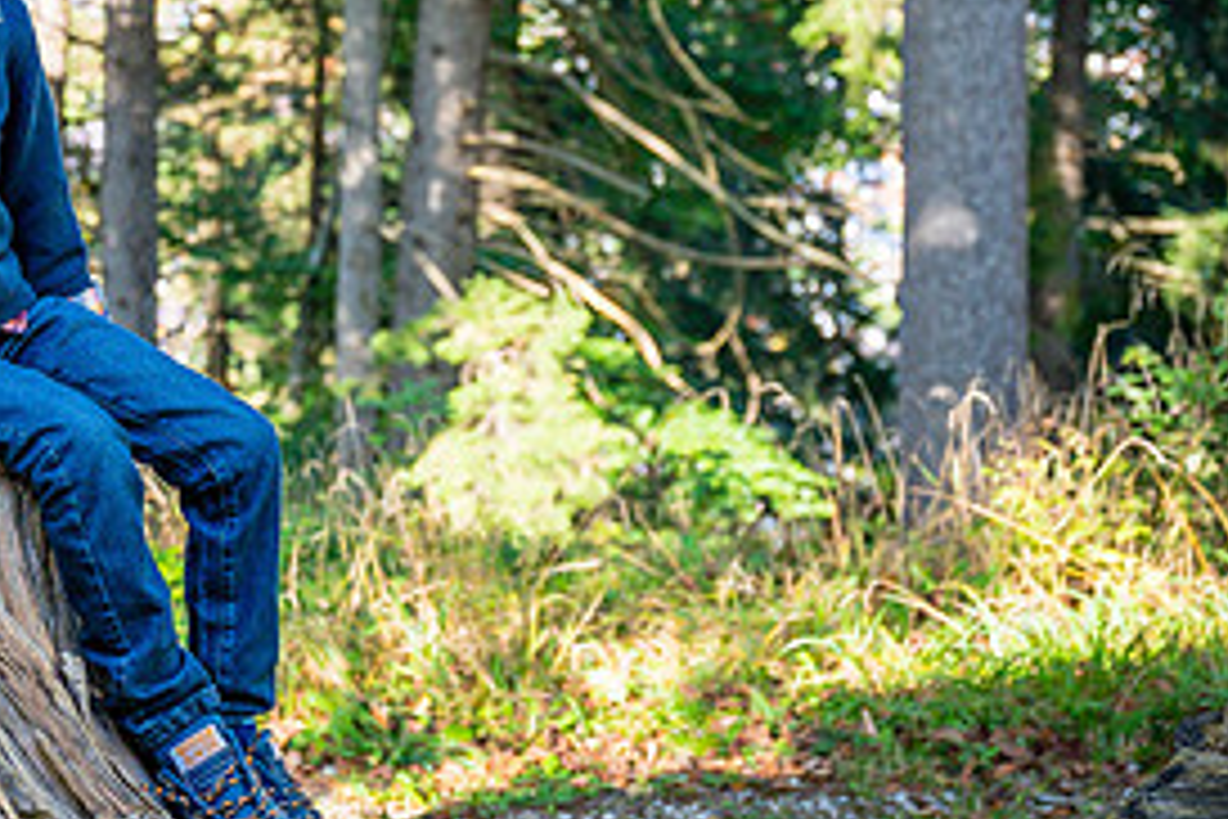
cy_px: 104
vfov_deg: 15.9
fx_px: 2899
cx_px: -4
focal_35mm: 85
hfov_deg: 22.9
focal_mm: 40
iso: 200
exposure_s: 1/640
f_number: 3.5
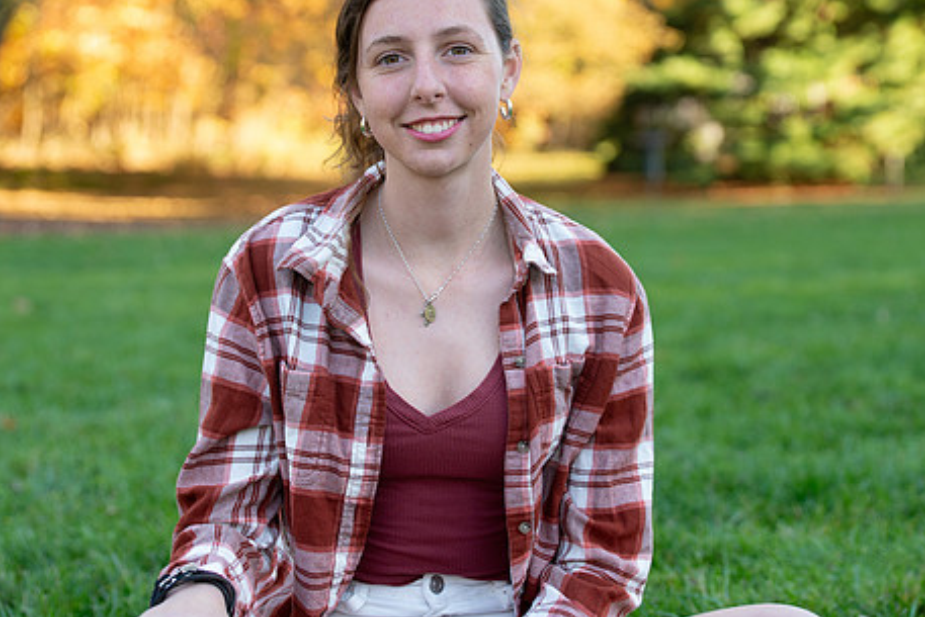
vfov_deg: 13.8
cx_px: 428
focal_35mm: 99
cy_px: 226
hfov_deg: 20.6
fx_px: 2544
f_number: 3.5
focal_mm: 70
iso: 320
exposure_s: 1/200
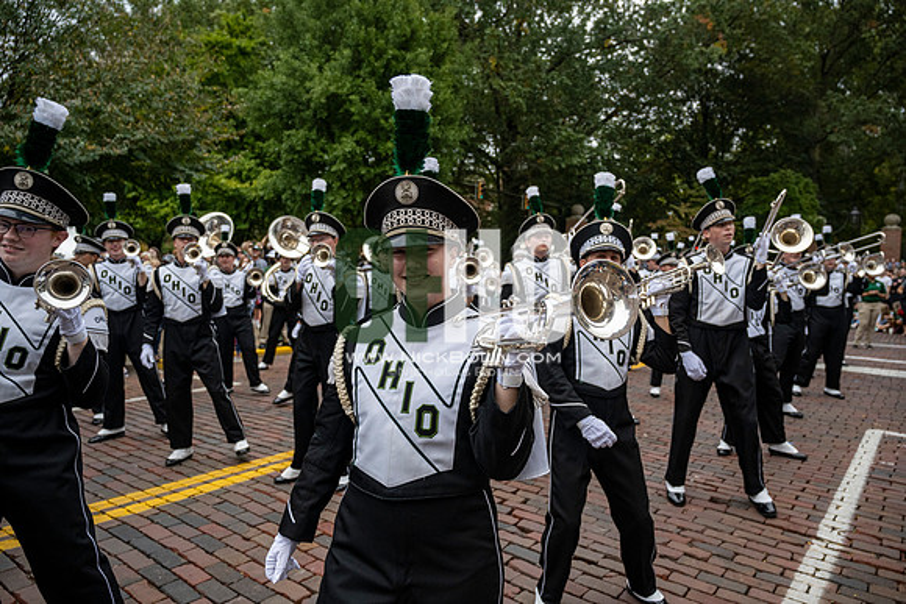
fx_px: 604
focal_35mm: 24
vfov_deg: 53.2
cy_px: 302
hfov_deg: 73.7
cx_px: 453
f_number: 4
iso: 640
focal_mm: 24
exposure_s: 1/1600
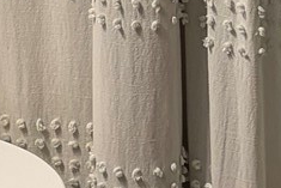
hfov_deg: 9.3
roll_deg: +1.5
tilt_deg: -6.0
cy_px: -475
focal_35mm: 221
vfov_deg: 5.6
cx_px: 35
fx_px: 1726
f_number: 1.6
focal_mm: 5.96
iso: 100
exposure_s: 1/60
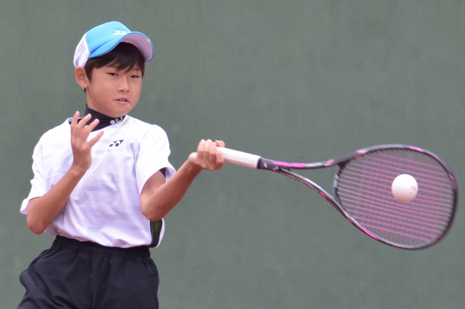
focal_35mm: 180
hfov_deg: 11.4
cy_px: 154
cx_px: 232
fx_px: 2324
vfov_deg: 7.6
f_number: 4.8
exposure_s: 1/1250
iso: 1250
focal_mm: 120
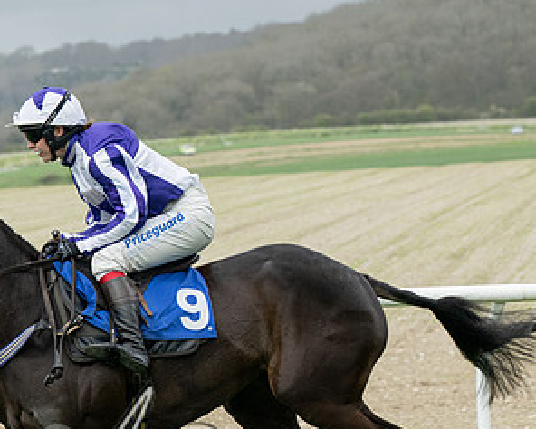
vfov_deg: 6.2
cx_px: -42
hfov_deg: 7.7
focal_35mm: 249
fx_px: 3951
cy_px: 374
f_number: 5
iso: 400
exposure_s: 1/1250
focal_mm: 92
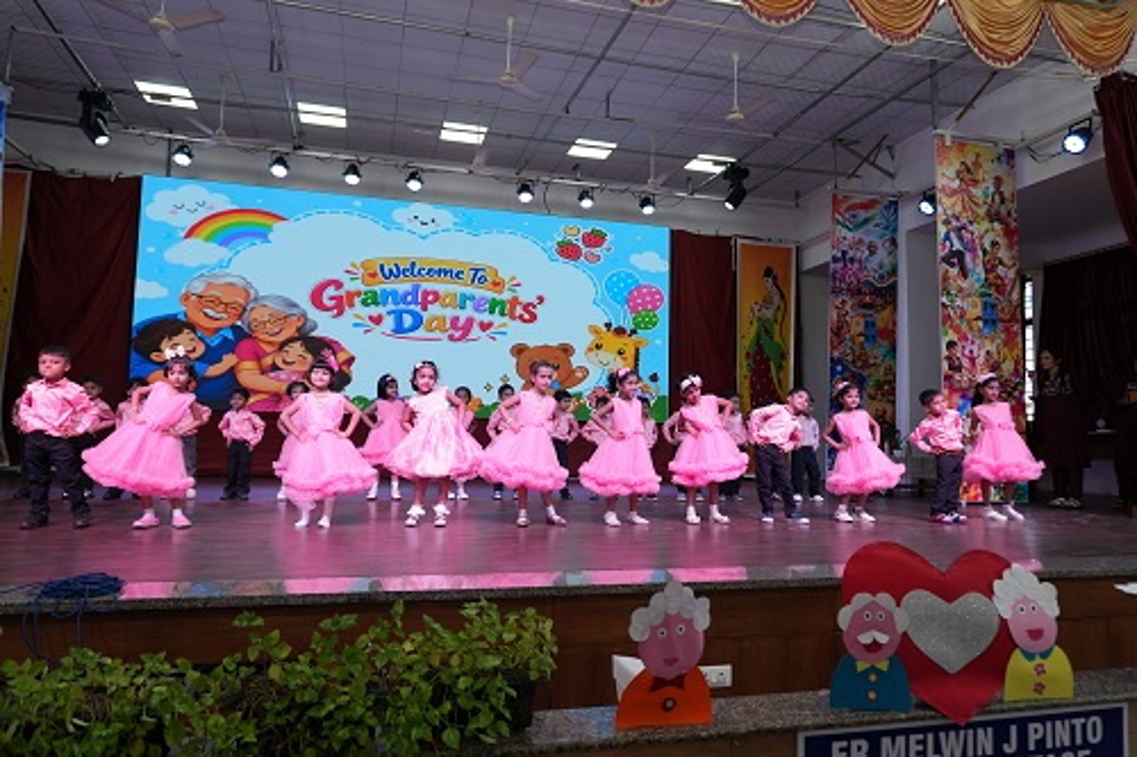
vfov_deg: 53.1
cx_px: 568
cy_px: 378
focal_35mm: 24
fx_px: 758
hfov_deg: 73.8
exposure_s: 1/160
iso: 250
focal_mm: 16
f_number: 4
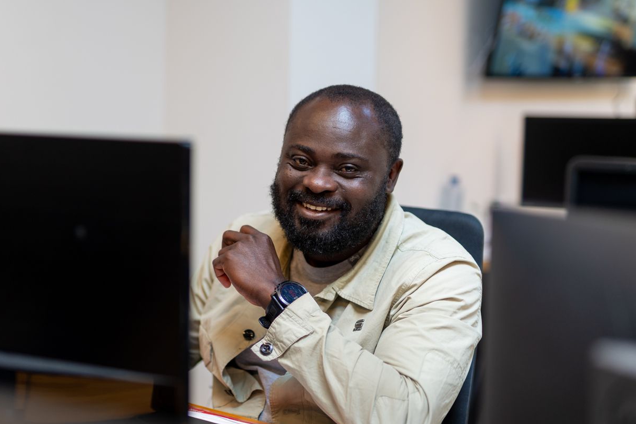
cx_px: 221
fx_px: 1236
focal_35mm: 70
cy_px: 271
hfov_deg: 28.7
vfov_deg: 19.4
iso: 200
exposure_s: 1/250
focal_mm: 50
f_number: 1.4
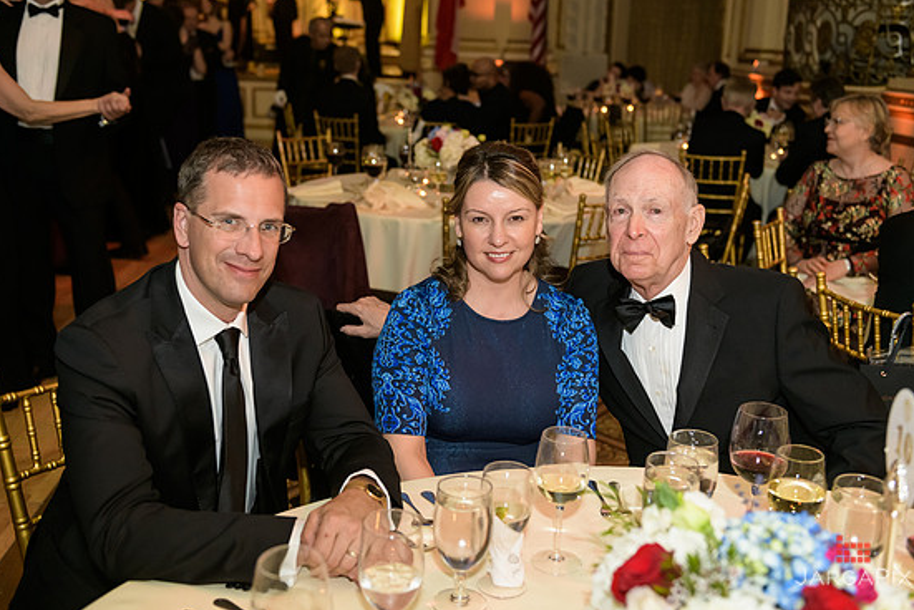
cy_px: 301
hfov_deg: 48.4
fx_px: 1016
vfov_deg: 33.4
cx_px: 473
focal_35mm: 40
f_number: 3.2
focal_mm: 38
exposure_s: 1/100
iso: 1600
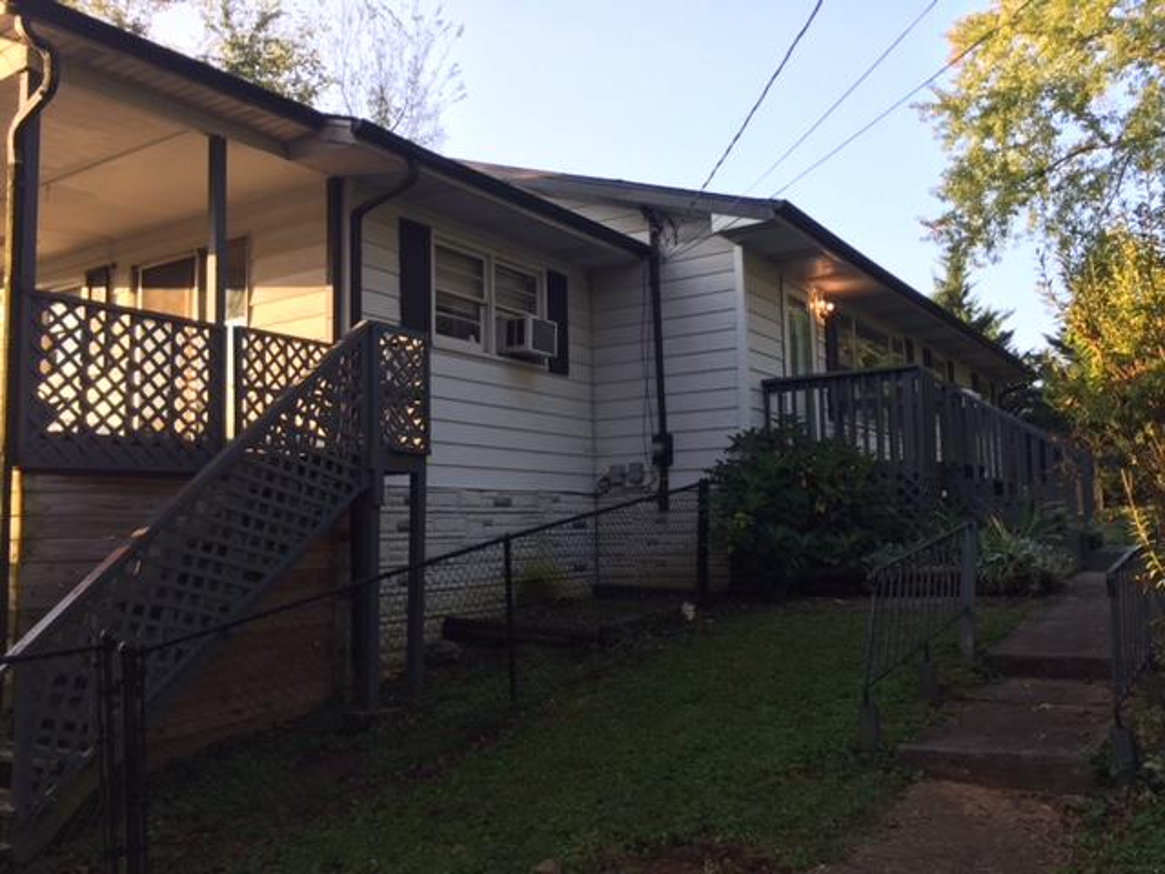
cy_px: 437
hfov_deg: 61.7
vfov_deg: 48.2
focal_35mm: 29
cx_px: 582
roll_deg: +0.5
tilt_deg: +5.4
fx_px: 976
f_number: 2.2
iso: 32
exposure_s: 1/120
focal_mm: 4.15
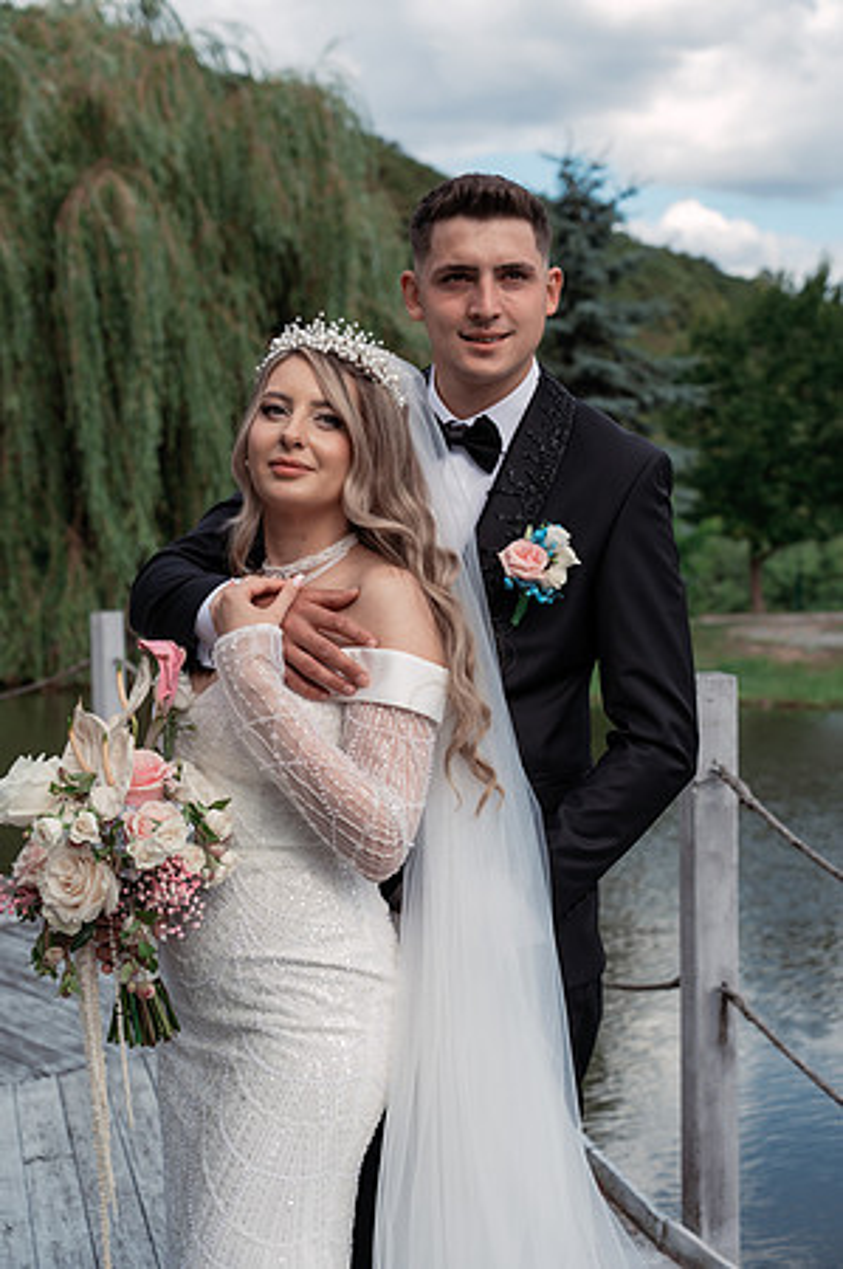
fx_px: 1971
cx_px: 422
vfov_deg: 35.7
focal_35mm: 56
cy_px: 634
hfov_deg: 24.1
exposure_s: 1/500
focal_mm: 56
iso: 160
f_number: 4.5
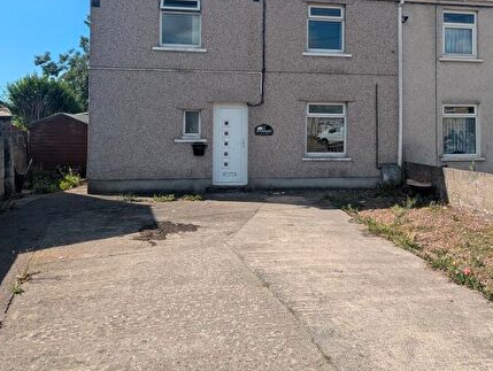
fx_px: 371
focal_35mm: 26
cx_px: 281
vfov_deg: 52.2
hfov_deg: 66.9
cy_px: 123
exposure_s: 1/1385
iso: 48
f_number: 2.2
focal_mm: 2.35
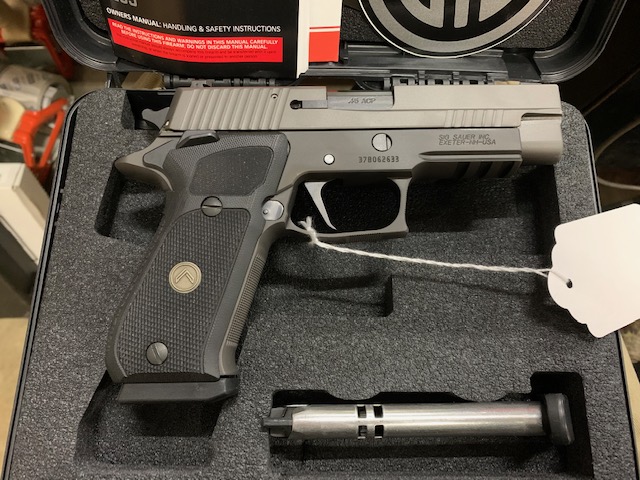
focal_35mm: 26
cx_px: 320
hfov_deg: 67.3
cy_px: 240
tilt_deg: -78.5
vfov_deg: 53.1
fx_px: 481
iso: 800
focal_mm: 4.25
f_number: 1.8
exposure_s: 1/30
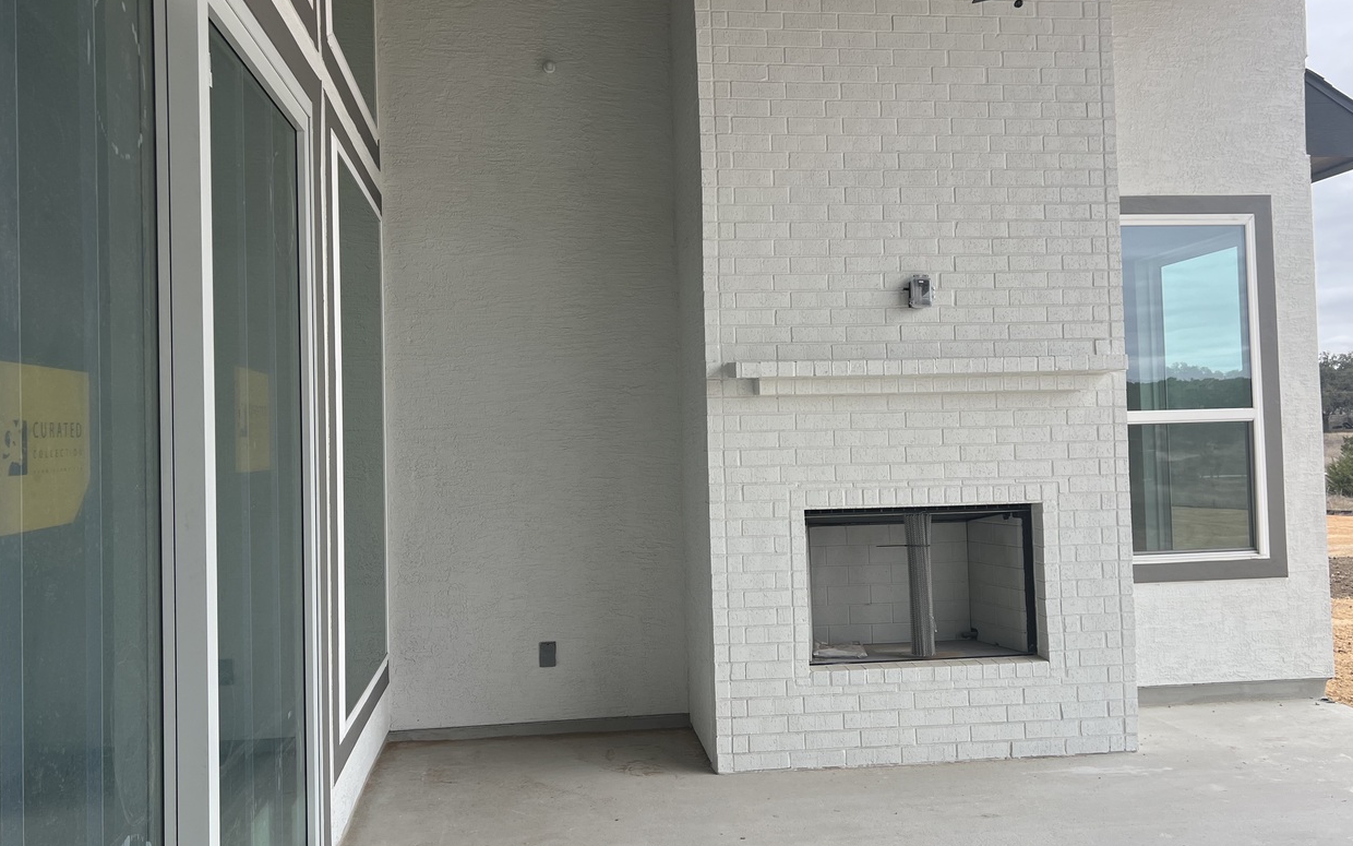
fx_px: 1180
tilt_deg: +1.9
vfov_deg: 39.4
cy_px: 401
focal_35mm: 32
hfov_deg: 59.7
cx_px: 678
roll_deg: +1.8
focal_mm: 5.7
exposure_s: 1/650
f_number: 1.5
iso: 50
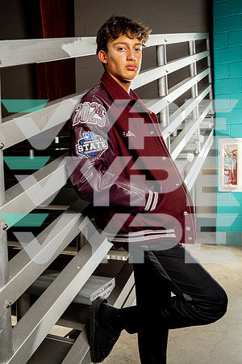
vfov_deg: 54.4
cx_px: 121
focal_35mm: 35
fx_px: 353
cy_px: 182
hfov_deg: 37.9
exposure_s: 1/200
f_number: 7.1
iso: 200
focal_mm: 35
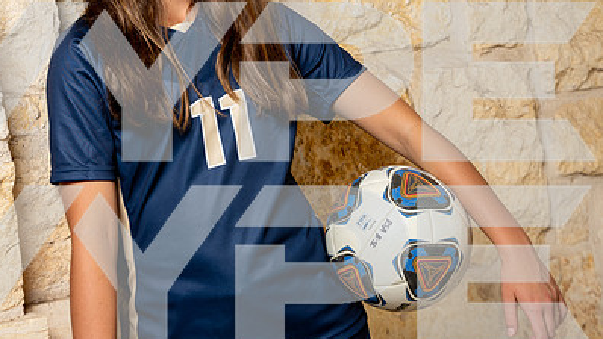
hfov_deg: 24.4
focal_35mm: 87
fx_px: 1391
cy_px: 82
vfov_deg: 13.9
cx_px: 211
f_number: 5
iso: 100
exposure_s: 1/250
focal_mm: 57
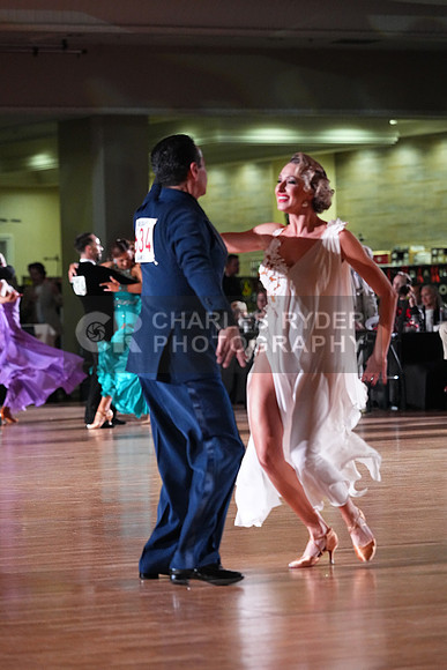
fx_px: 2904
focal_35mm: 156
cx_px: 224
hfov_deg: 8.8
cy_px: 335
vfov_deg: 13.2
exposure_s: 1/400
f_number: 4.5
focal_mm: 156
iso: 8000
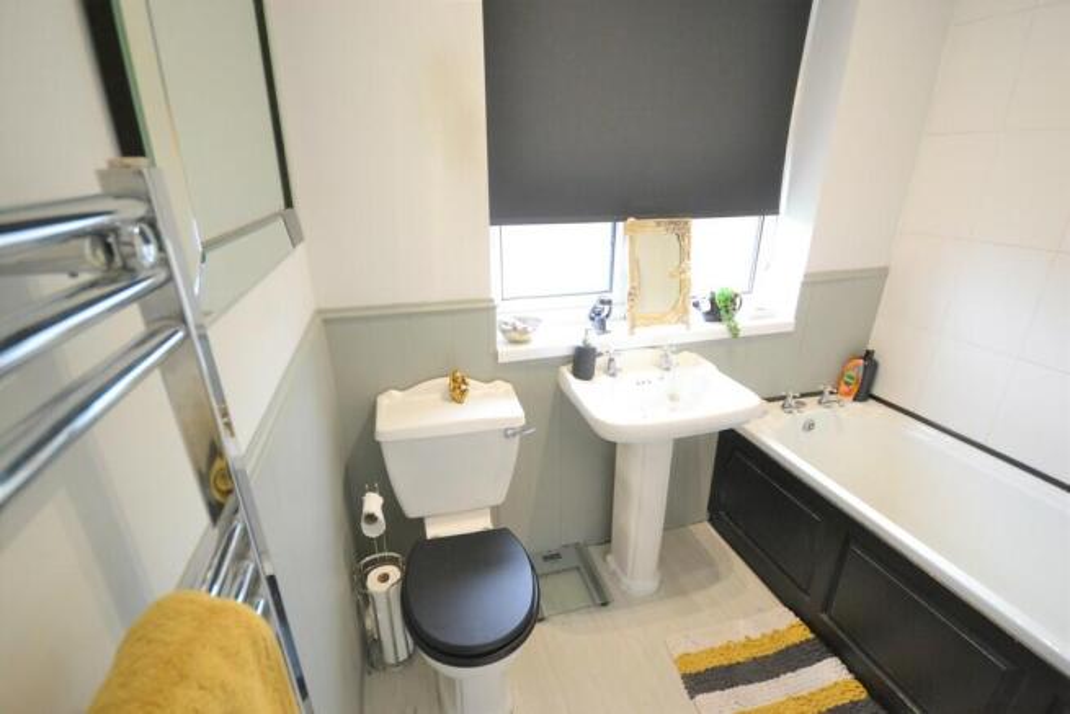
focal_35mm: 16
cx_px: 535
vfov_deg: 72.1
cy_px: 357
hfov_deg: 95.0
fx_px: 490
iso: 1100
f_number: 4.2
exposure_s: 1/60
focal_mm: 11
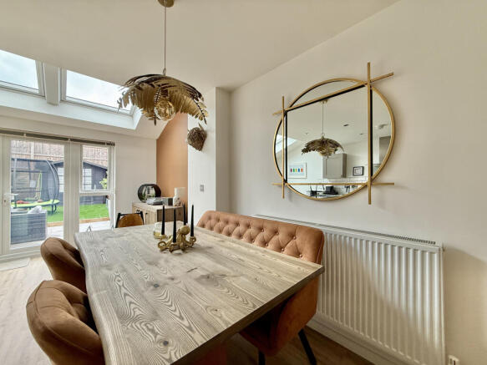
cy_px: 182
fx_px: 197
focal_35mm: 14
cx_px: 244
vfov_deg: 85.7
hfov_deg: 102.1
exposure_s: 1/99
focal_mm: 2.22
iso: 160
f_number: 2.2
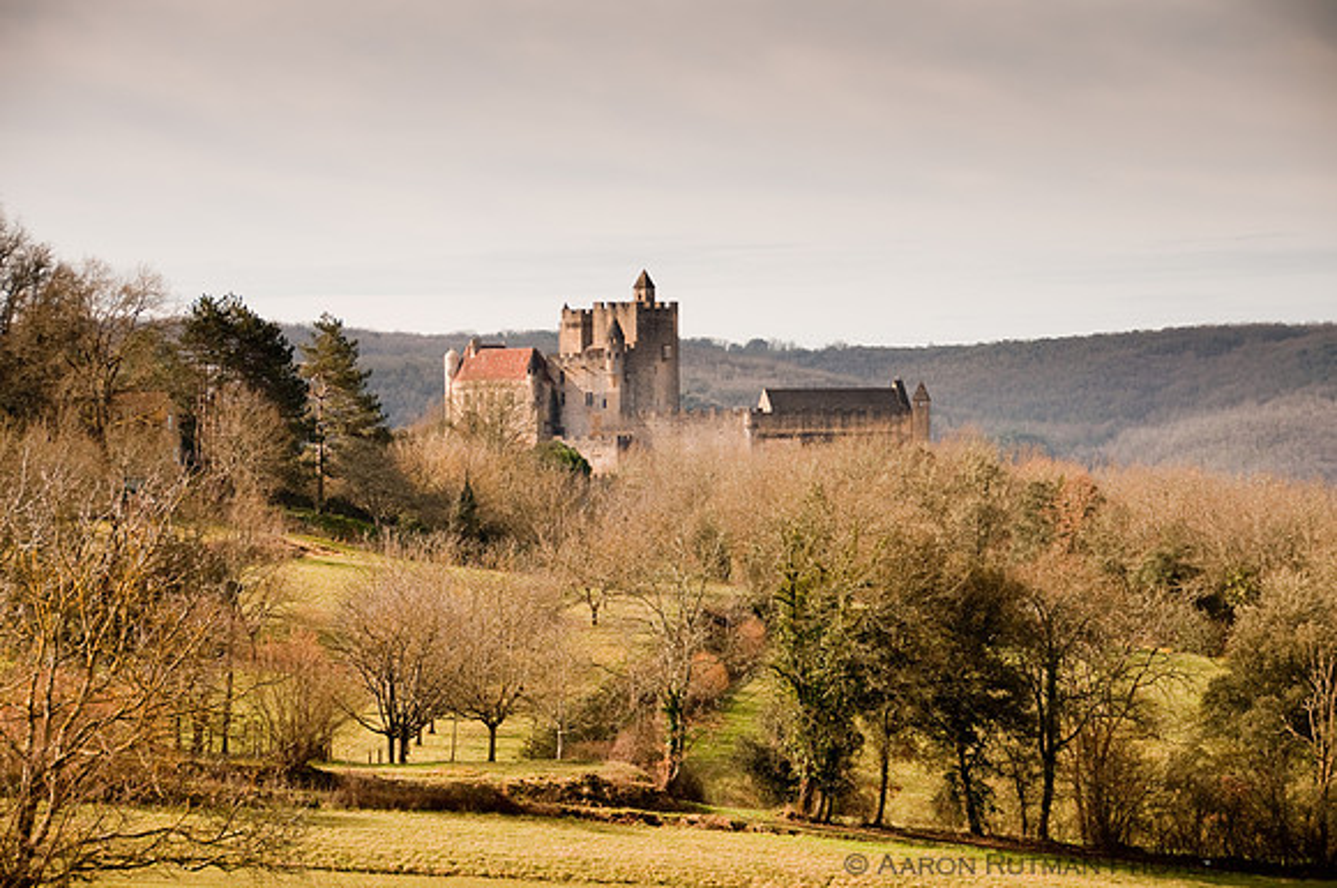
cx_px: 668
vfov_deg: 13.0
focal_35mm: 105
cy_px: 444
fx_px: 3894
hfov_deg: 19.5
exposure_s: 1/500
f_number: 5.6
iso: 200
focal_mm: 70
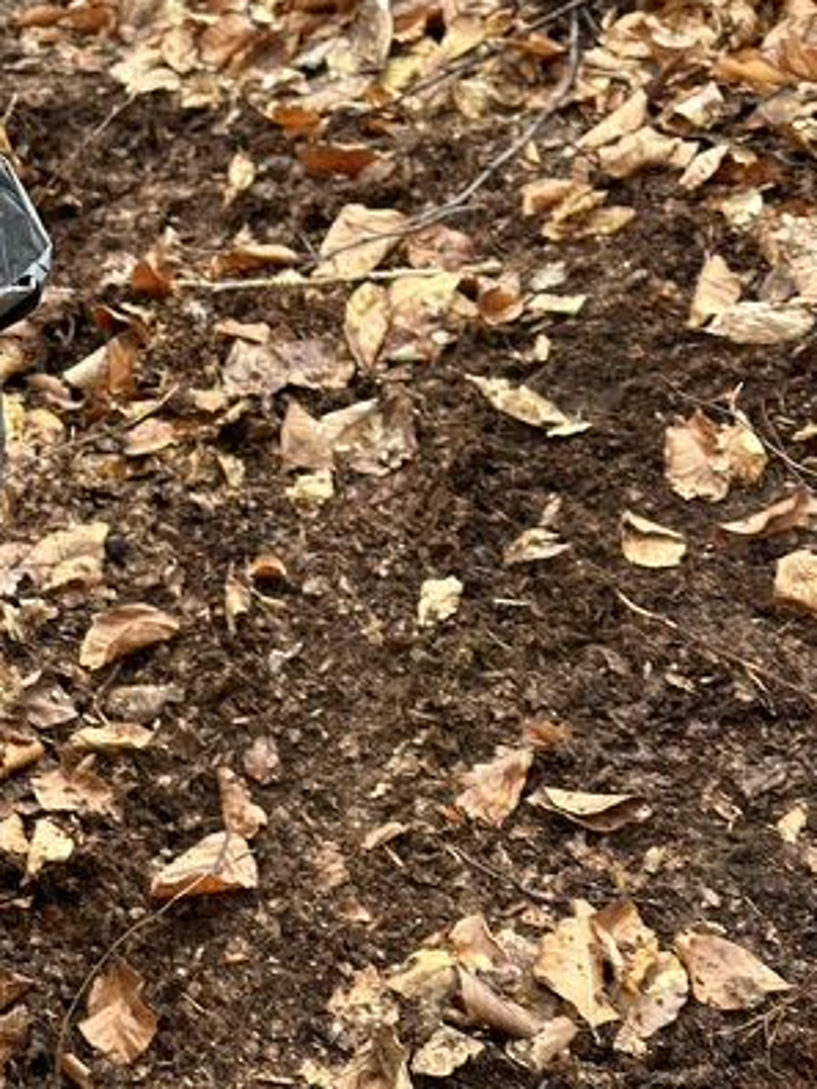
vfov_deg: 31.2
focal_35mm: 62
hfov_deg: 22.5
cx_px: -44
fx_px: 1951
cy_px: 605
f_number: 1.78
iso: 80
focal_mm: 6.86
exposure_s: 1/121
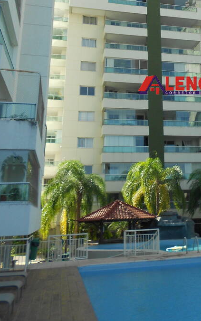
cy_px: 85
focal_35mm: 44
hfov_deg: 28.0
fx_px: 385
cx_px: 186
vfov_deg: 44.0
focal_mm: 4.6
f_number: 3.2
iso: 80
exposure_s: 1/320
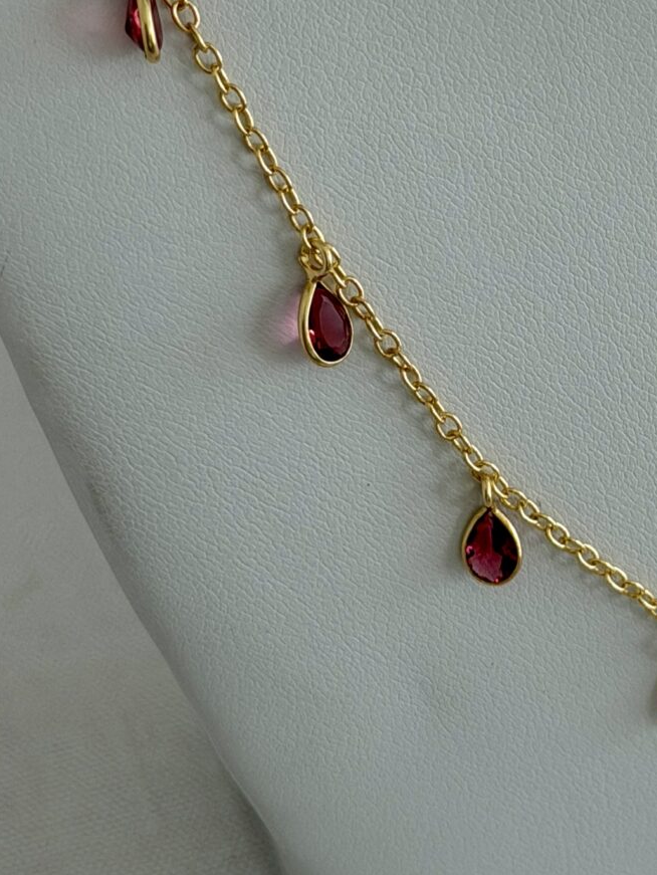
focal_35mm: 141
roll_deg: -2.0
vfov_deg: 13.9
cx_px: 703
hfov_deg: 10.4
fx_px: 3566
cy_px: 241
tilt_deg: -34.5
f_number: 1.78
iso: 64
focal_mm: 6.76
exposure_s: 1/469
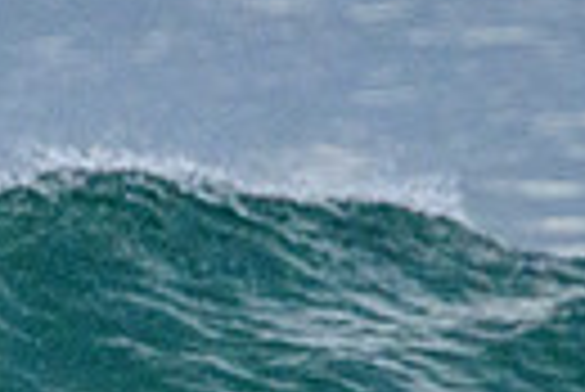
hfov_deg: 0.4
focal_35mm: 4903
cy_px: 581
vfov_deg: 0.3
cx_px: -61
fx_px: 79762
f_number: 11
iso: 3200
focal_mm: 800
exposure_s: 1/2000
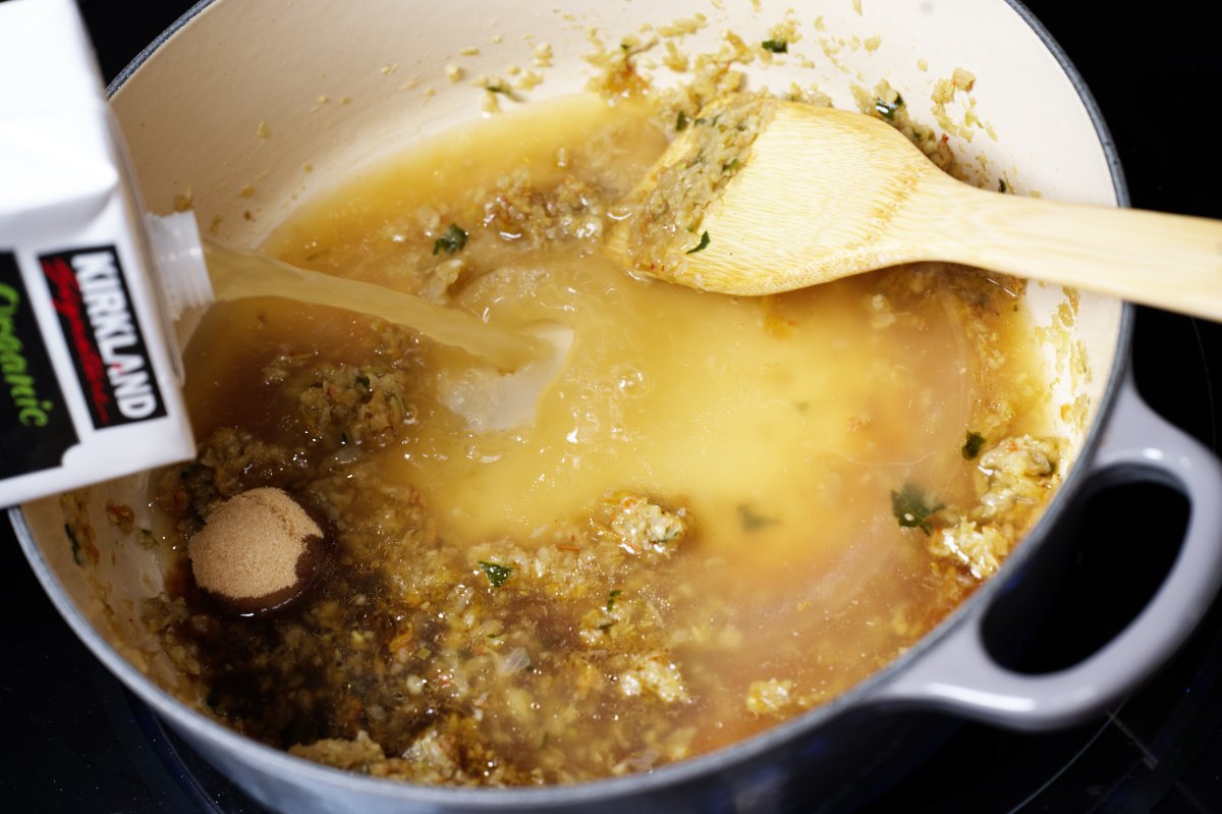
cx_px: 611
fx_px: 2375
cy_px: 407
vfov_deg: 19.4
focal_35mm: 70
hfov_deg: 28.9
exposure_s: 1/100
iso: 100
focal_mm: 70
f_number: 6.3
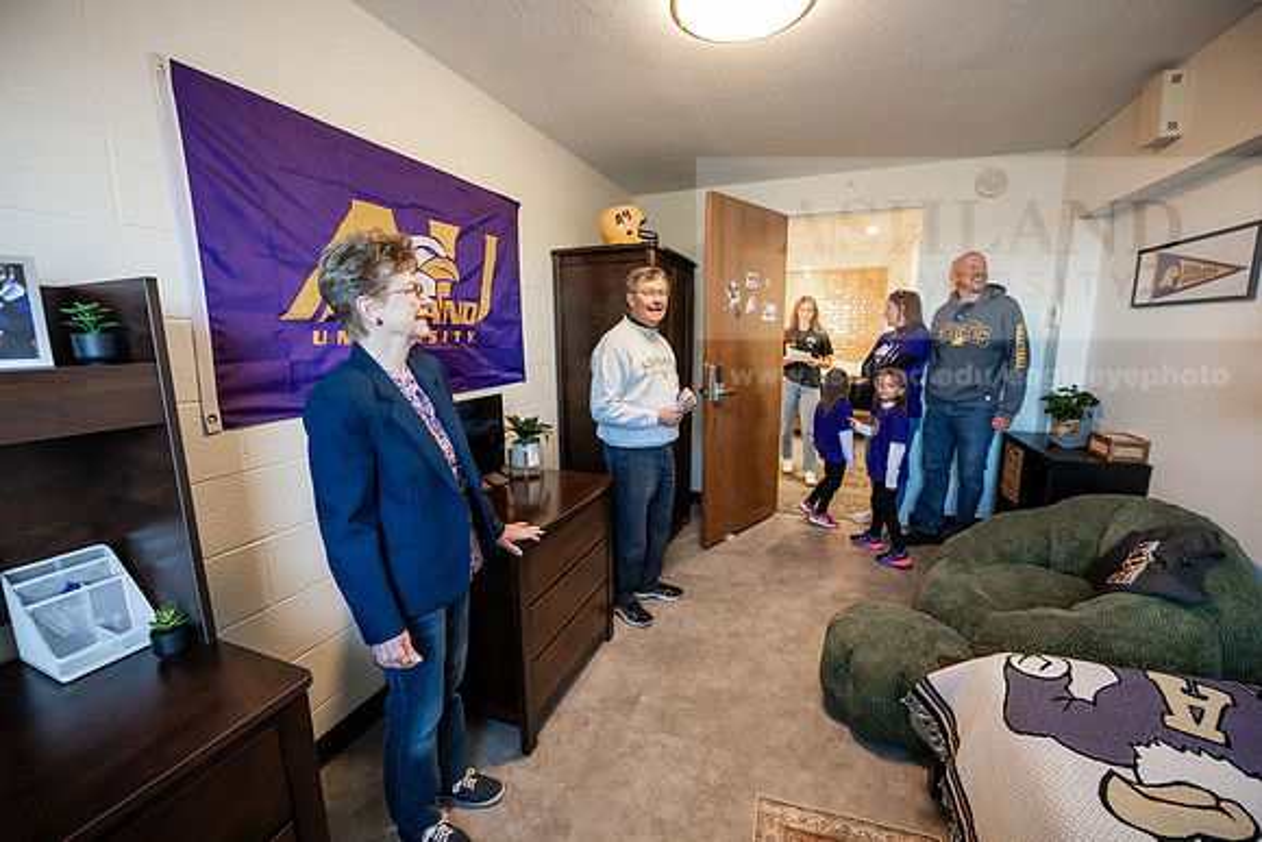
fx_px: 491
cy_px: 421
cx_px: 631
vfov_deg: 81.2
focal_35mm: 14
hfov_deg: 104.2
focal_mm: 14
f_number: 4
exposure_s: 1/160
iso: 2500
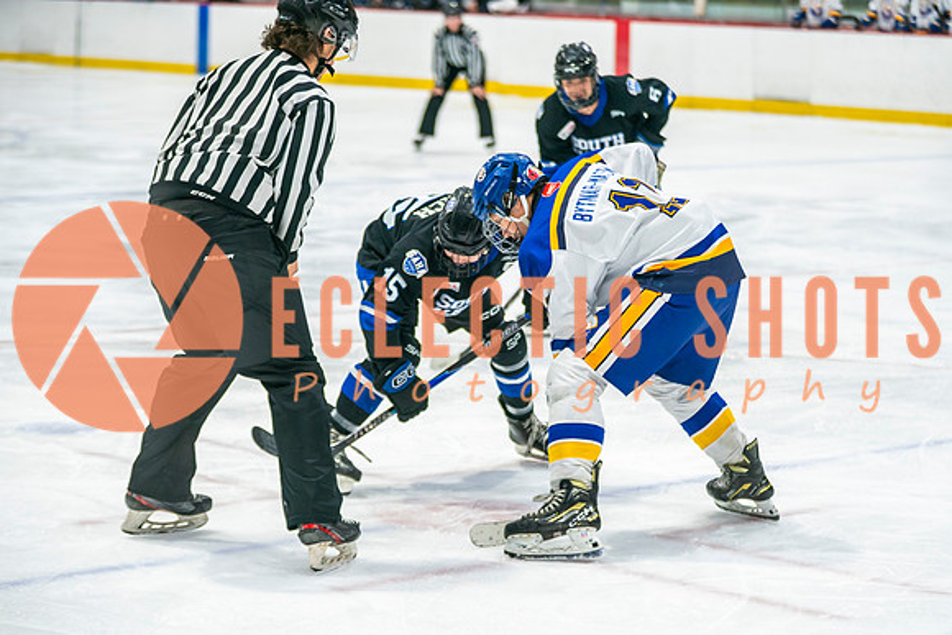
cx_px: 510
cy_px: 348
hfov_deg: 17.8
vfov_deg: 11.9
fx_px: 3044
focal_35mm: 115
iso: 640
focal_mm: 100
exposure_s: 1/640
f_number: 2.8
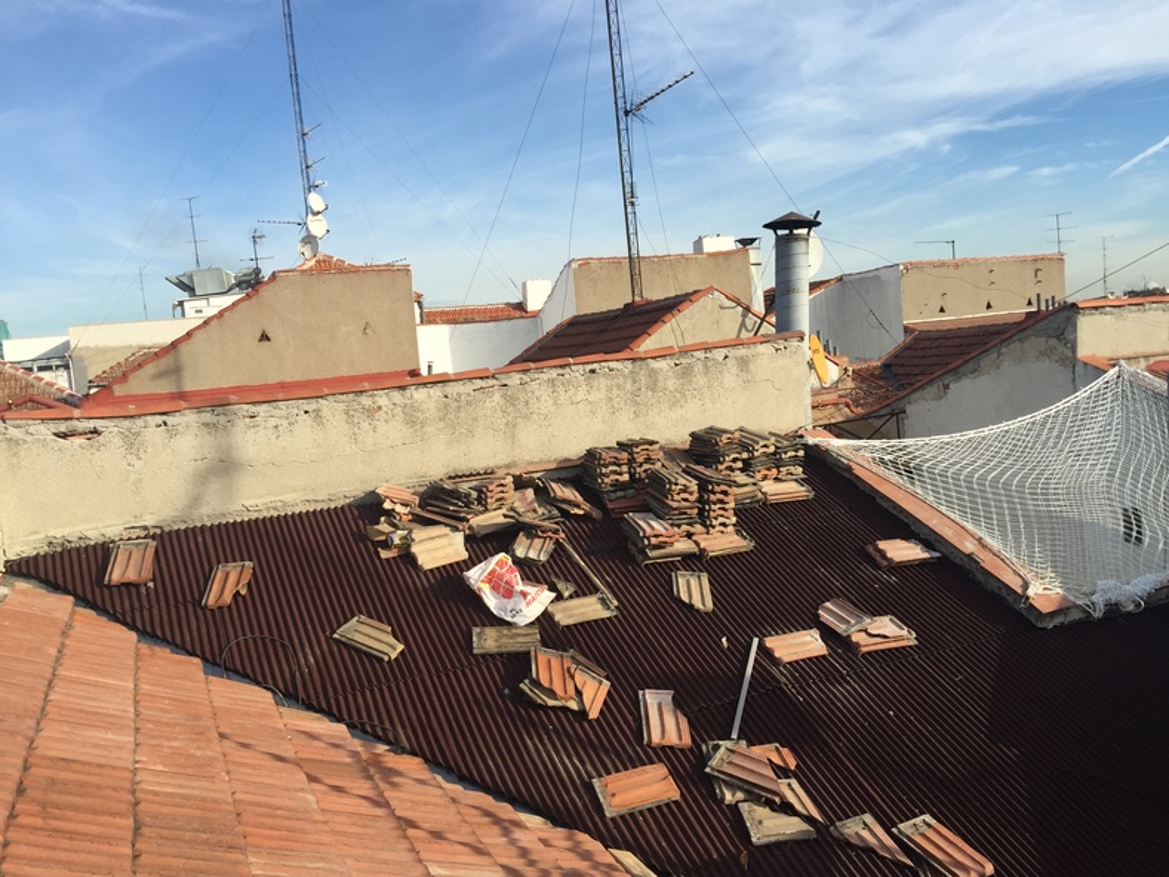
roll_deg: +4.6
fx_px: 1013
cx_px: 603
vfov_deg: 46.8
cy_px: 447
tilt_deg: -4.9
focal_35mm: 30
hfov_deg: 59.9
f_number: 2.2
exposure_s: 1/1464
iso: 32
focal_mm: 4.15
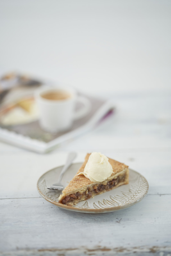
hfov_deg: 10.2
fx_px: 962
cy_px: 128
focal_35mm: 135
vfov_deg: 15.2
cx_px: 86
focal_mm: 135
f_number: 1.8
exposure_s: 1/320
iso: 250
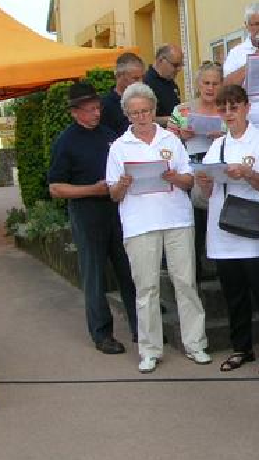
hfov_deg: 15.0
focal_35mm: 74
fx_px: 902
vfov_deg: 28.5
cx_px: 407
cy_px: 176
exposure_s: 1/277
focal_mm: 5.8
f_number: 2.8
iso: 50
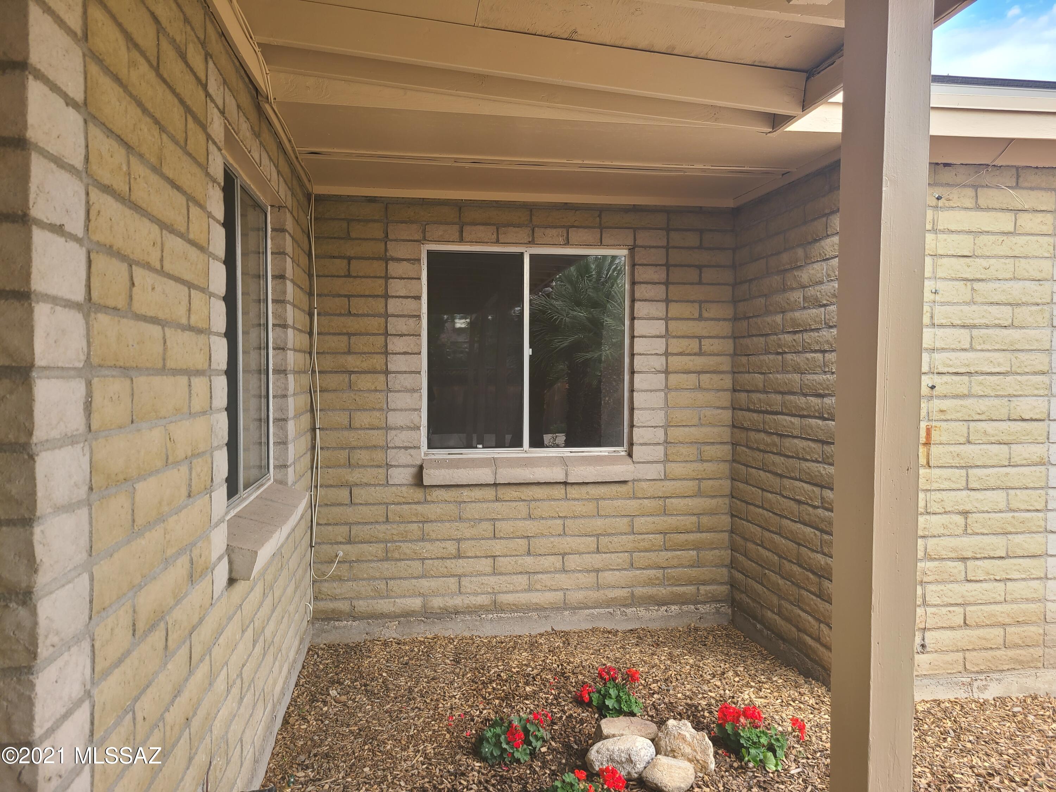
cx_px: 528
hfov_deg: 67.3
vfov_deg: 53.1
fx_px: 793
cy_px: 396
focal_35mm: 26
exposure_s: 1/119
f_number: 1.8
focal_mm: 5.4
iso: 40
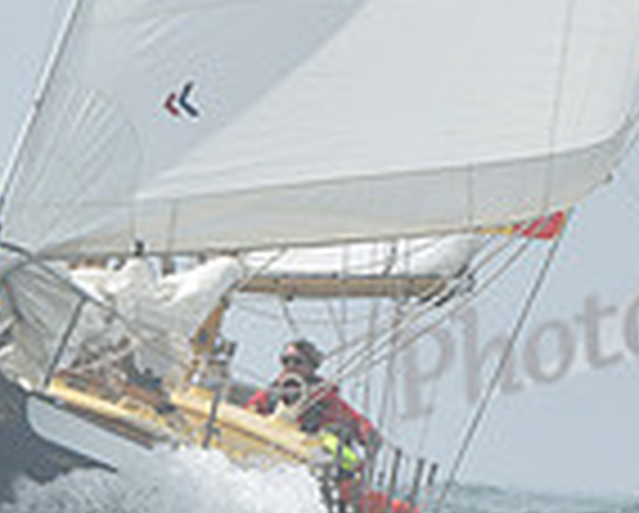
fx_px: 13048
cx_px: 162
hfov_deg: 2.8
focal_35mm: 689
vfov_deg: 2.3
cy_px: 133
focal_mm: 180
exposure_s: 1/800
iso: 320
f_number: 13
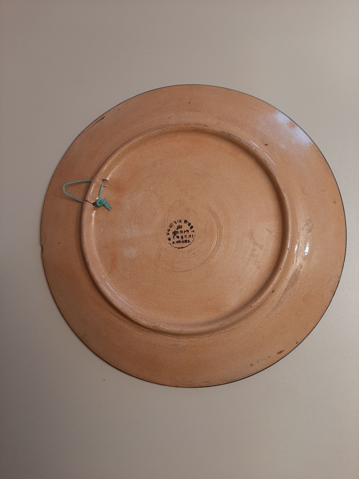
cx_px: 180
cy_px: 240
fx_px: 360
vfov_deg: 67.3
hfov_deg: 53.1
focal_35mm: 26
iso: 80
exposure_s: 1/50
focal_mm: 3.93
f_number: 1.7
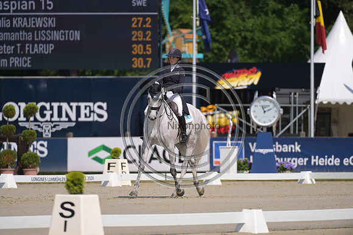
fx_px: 3923
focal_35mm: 400
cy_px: 118
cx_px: 176
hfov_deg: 5.2
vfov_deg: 3.4
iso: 140
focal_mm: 400
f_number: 5
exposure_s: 1/1250
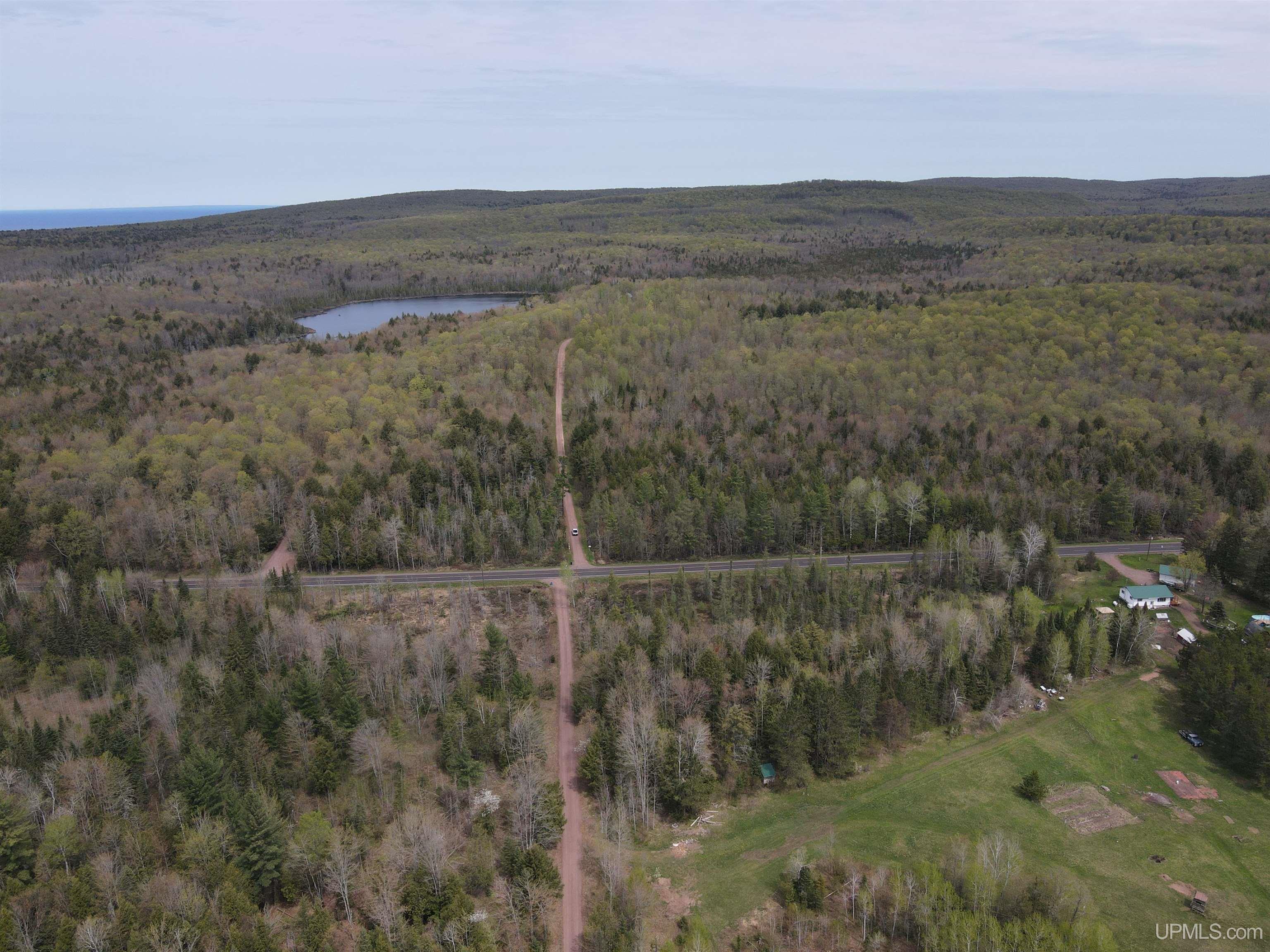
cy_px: 476
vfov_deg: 56.8
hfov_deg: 71.6
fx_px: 881
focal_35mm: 24
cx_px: 635
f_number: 2.8
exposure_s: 1/725
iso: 100
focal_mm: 4.5
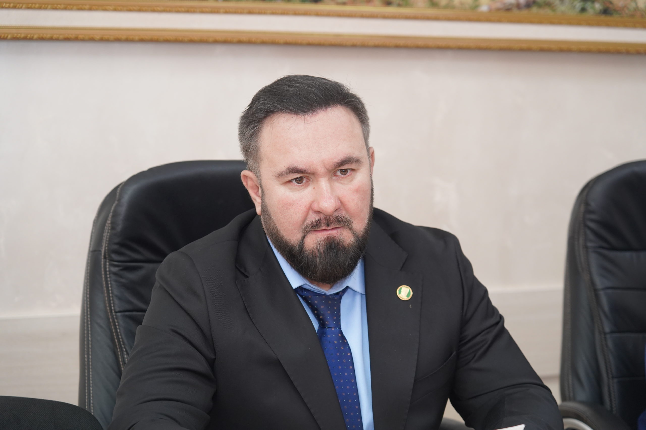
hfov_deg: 26.6
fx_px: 1364
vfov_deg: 17.9
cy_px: 215
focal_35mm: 76
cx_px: 323
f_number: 4
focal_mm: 76
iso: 1600
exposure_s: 1/160
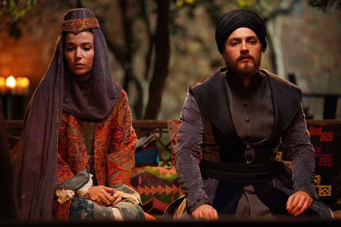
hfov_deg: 15.4
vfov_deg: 10.3
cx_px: 170
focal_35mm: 133
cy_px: 114
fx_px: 1259
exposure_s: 1/25
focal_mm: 133
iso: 1250
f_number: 2.8
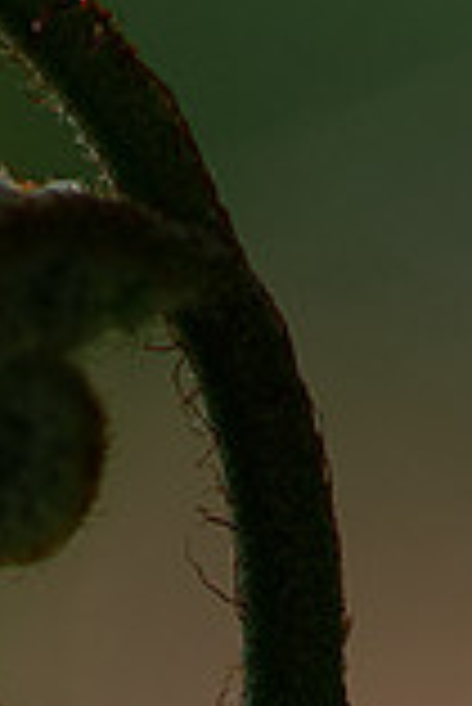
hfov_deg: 3.2
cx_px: 16
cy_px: 454
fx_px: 8437
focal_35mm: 430
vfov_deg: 4.8
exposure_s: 1/350
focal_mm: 100
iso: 200
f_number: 4
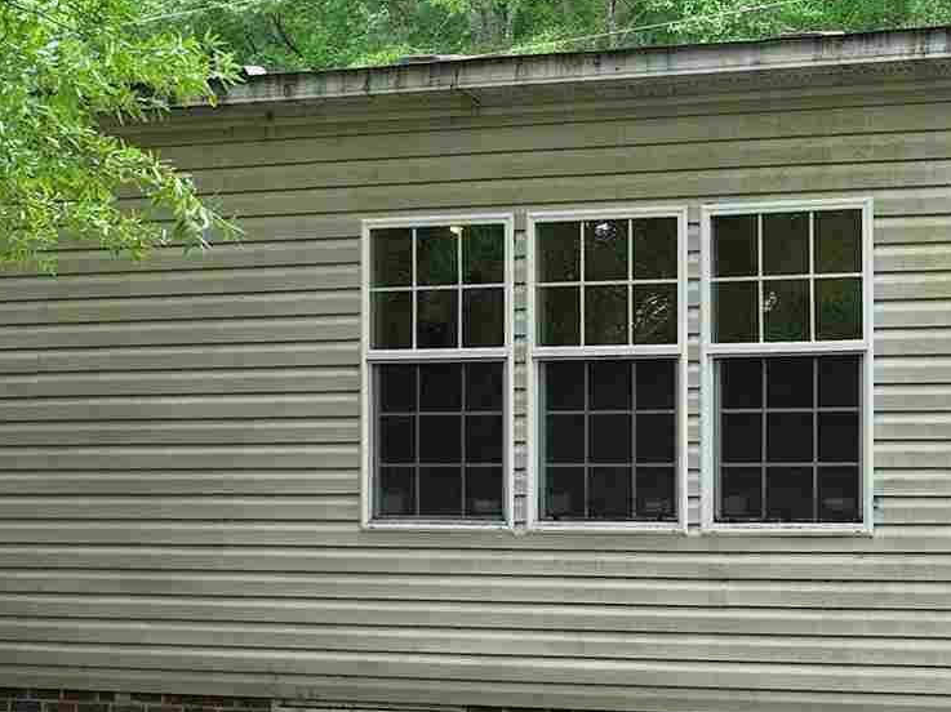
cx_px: 925
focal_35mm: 100
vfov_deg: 14.7
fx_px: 2746
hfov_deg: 19.2
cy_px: 506
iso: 400
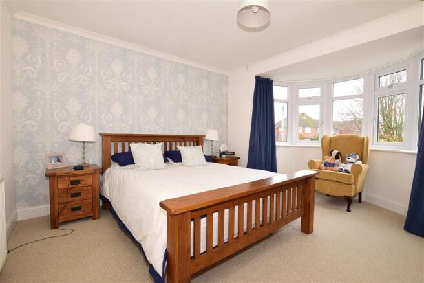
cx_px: 212
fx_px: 177
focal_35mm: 15
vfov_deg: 77.3
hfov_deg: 100.4
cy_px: 142
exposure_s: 1/20
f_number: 7.1
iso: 400
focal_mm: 10
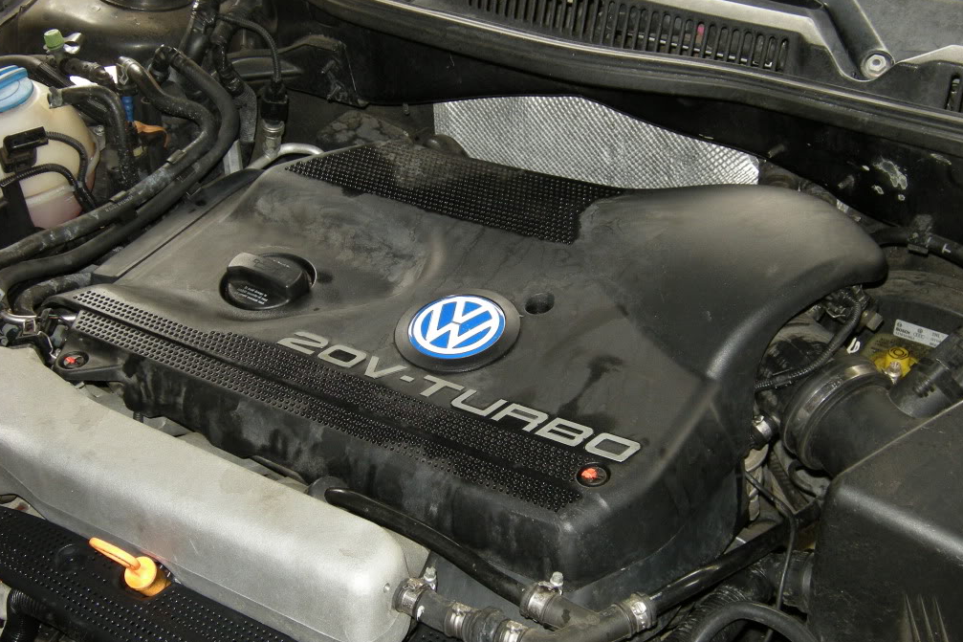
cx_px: 477
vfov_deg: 24.6
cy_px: 326
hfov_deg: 36.3
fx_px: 1471
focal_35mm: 55
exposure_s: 1/30
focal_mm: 8.8
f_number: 3.8
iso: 146
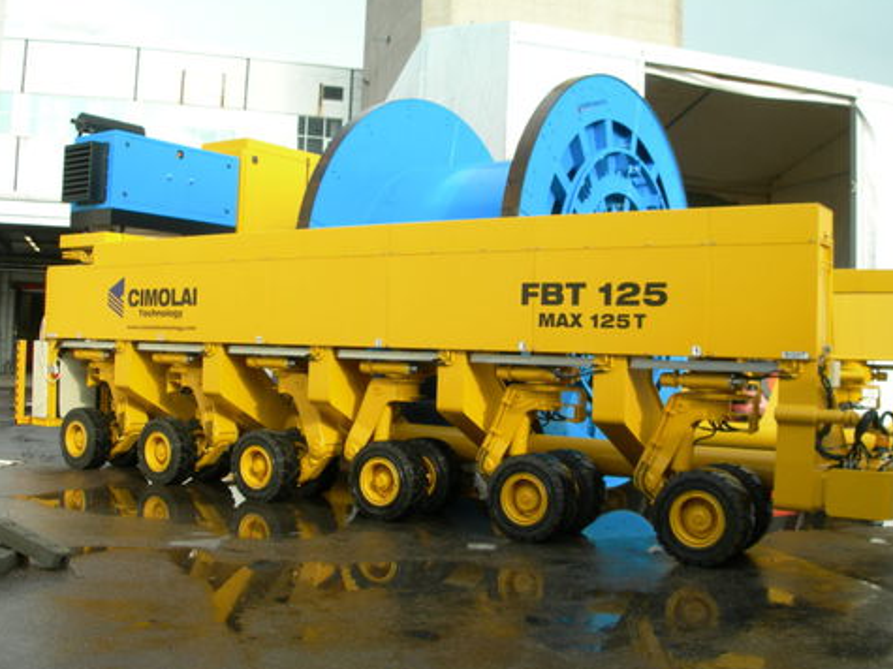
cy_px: 328
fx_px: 1032
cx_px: 464
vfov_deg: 35.9
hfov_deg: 46.8
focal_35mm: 40
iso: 50
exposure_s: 1/83.6
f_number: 4.8
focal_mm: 7.8
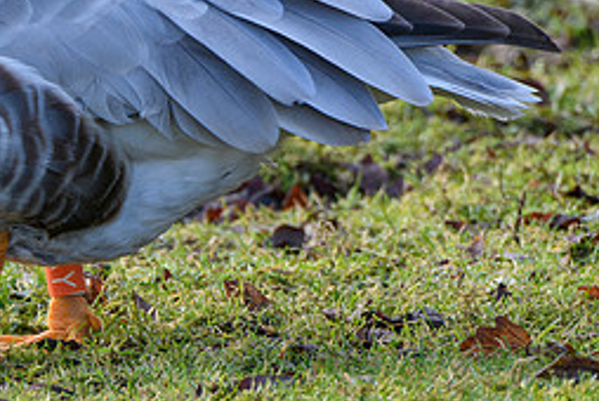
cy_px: 30
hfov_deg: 1.6
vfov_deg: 1.1
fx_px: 20889
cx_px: -136
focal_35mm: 1254
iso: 2800
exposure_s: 1/1250
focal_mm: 400
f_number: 8
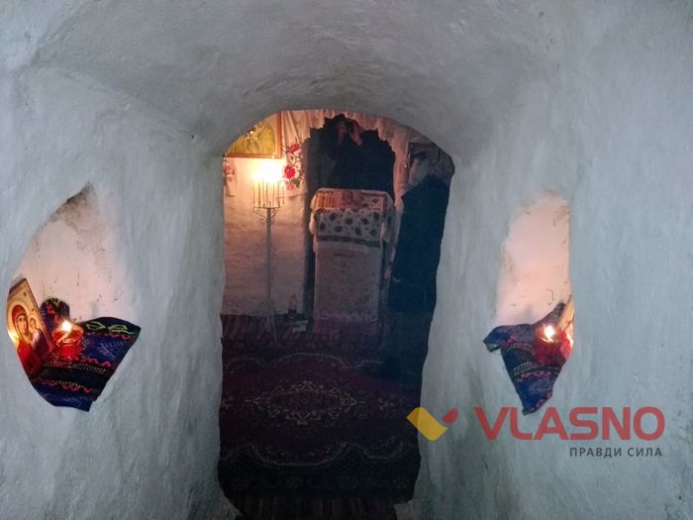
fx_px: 541
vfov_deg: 51.4
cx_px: 346
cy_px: 260
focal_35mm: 27
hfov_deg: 65.3
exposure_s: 1/20
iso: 1330
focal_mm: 3.68
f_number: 2
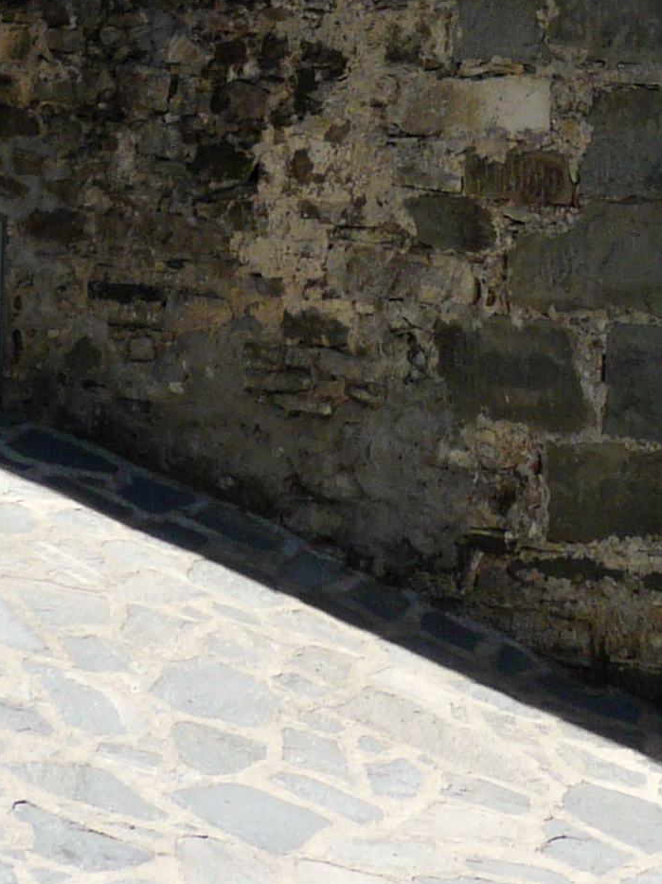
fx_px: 2501
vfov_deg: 17.5
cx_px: 534
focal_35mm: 98
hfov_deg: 15.0
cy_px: -536
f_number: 5.6
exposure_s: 1/200
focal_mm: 4.6
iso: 100
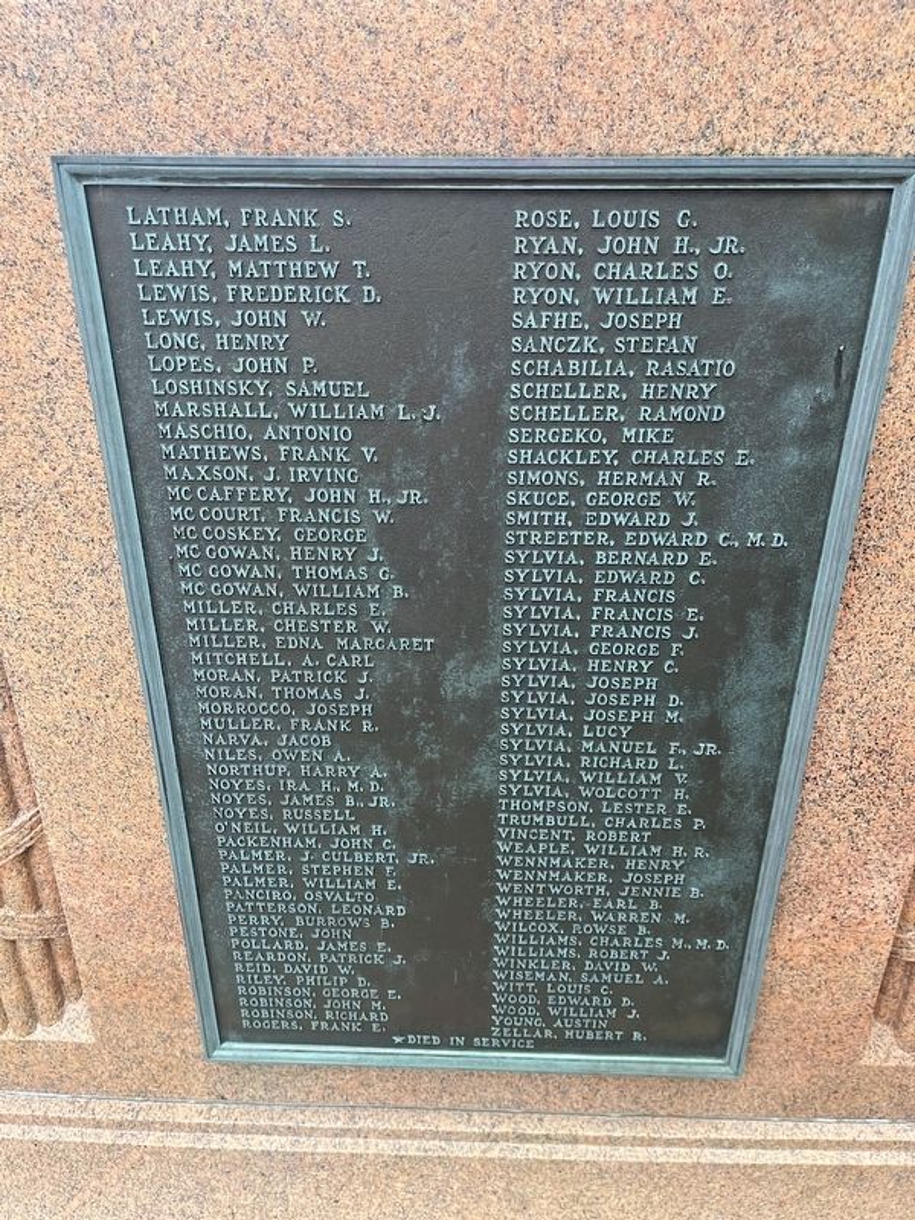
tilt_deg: -25.5
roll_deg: +0.5
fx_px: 916
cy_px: 610
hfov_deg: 53.1
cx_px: 458
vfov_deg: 67.3
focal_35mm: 26
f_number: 1.6
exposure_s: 1/121
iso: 125
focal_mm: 5.1
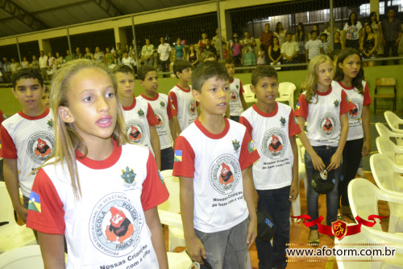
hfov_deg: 57.2
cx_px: 202
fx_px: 369
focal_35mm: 33
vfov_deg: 39.9
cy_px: 134
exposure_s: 1/60
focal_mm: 22
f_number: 3.8
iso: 2200
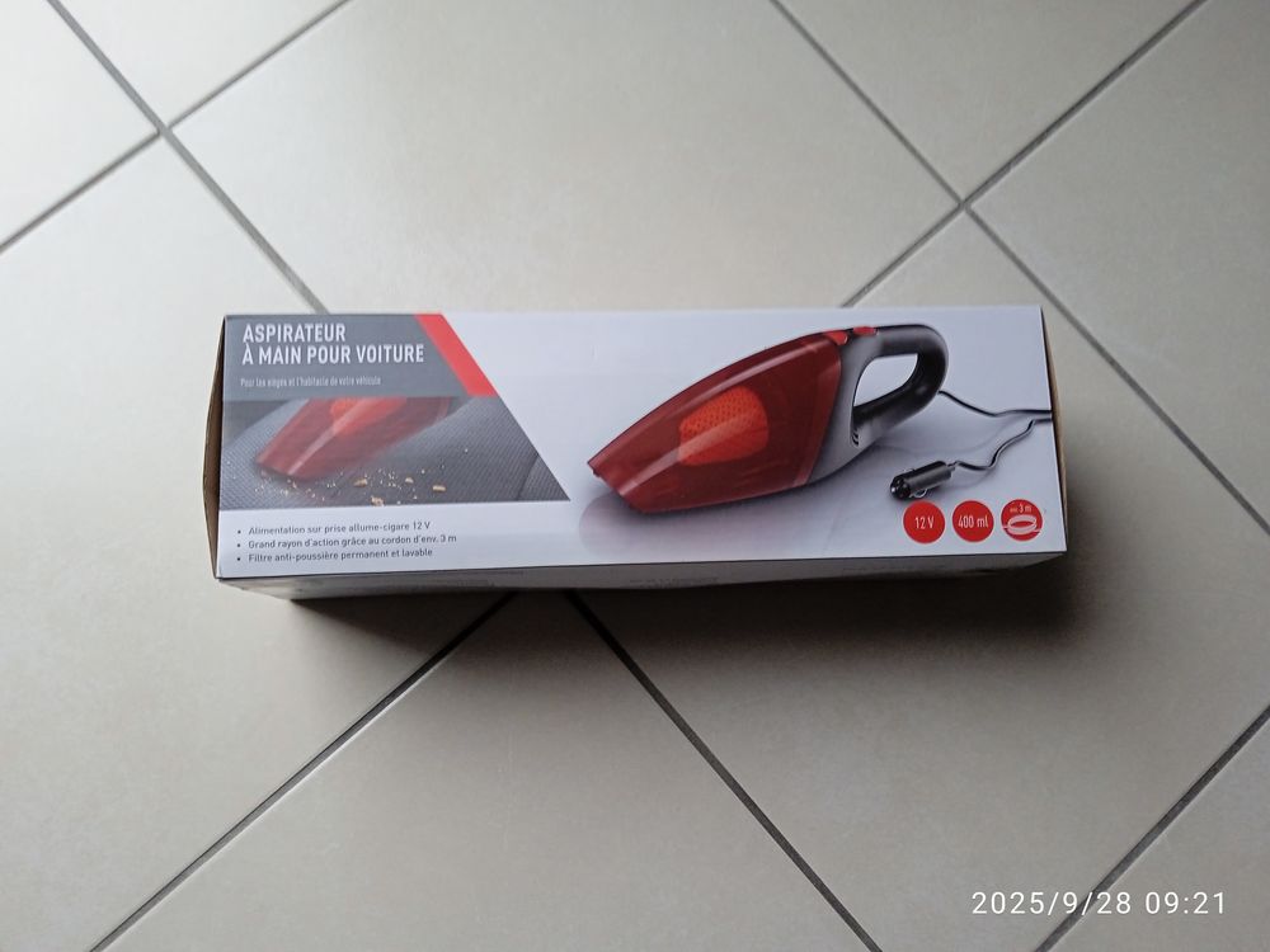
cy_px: 476
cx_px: 635
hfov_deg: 63.4
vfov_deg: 49.7
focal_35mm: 28
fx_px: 1027
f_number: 2.2
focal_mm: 3.43
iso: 168
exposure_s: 1/33.3
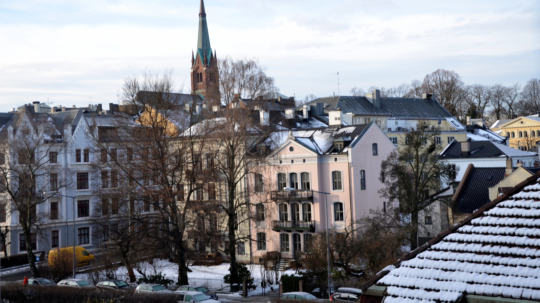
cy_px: 137
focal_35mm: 60
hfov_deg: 34.9
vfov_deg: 20.0
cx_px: 271
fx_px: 859
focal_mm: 38
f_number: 7.1
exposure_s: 1/200
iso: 200
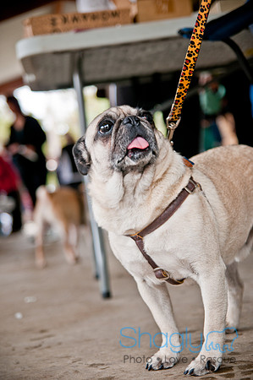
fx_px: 792
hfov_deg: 18.1
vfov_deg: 27.0
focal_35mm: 75
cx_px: 126
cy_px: 190
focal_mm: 50
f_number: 2.8
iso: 200
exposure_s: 1/160
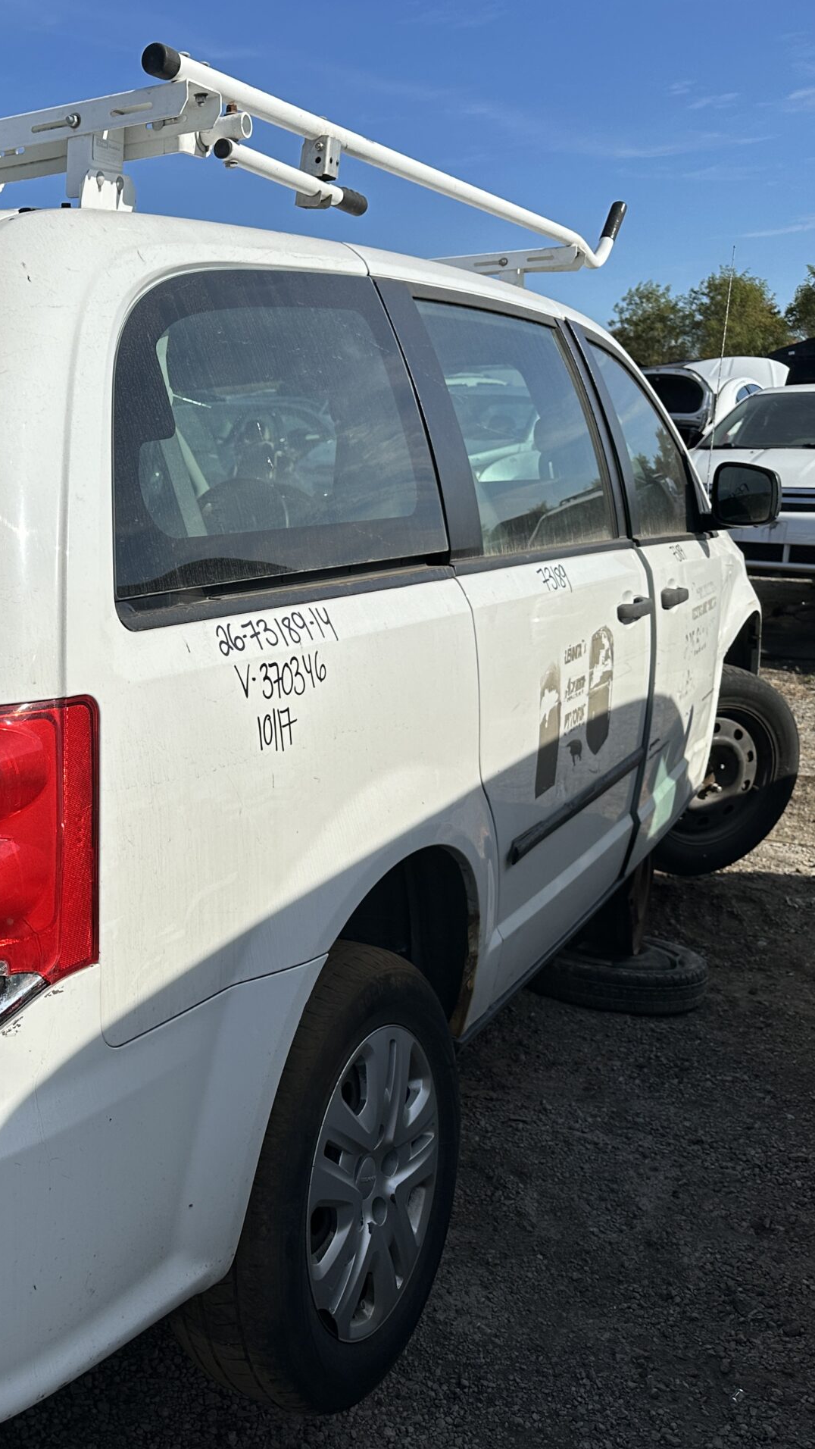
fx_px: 1344
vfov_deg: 56.6
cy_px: 726
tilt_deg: -12.5
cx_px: 20
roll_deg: +1.8
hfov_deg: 31.5
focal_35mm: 35
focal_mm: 6.86
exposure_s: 1/7042
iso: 80
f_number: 1.78
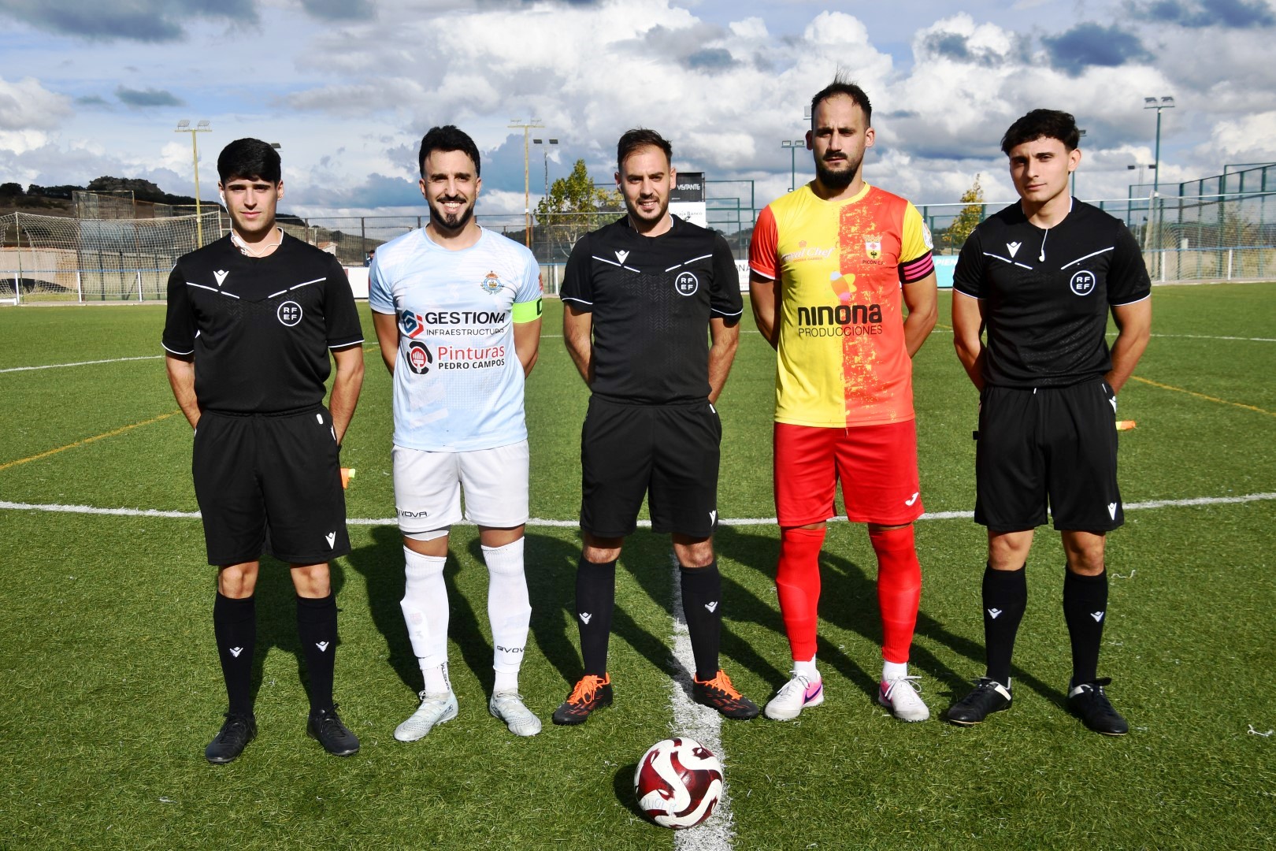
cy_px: 426
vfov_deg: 31.2
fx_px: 1524
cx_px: 638
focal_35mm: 43
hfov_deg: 45.4
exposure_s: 1/320
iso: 100
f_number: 9
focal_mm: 29
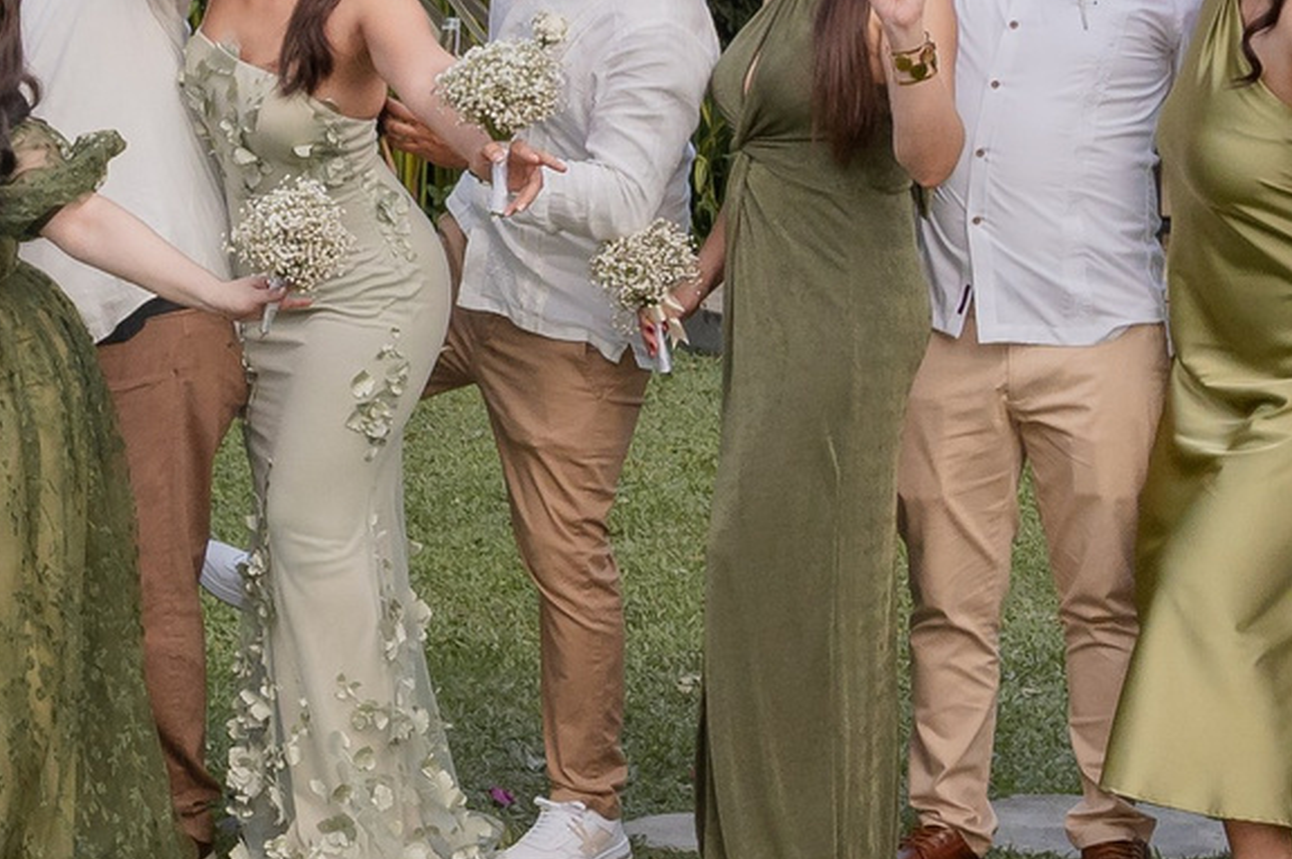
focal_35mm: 108
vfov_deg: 12.7
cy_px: 385
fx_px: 3873
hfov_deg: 17.2
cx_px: -628
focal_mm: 24
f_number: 9
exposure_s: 1/200
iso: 1000
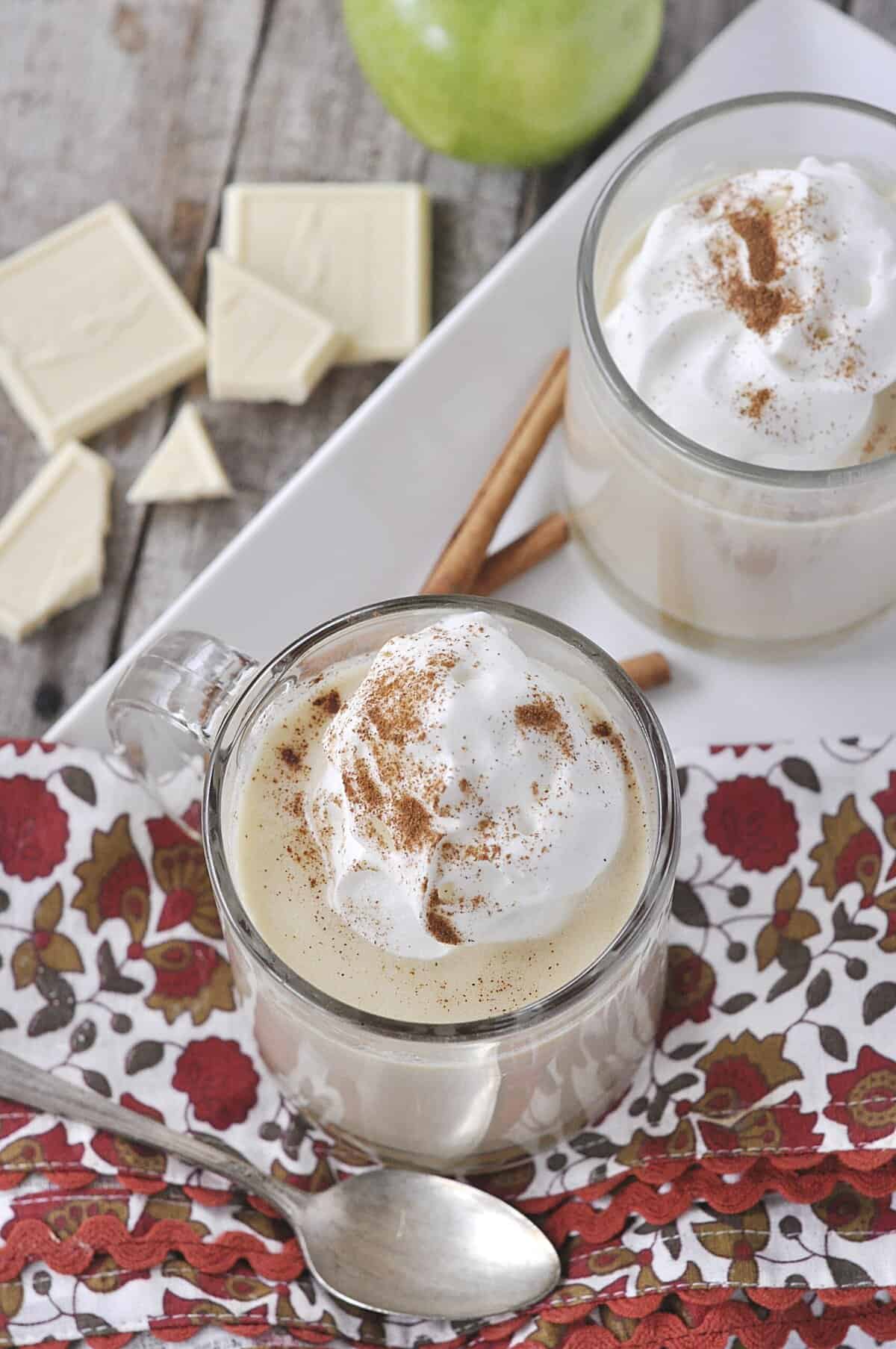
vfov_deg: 27.0
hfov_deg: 18.1
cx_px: 448
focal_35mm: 75
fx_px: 2807
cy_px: 674
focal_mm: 50
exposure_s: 1/500
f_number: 5
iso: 1000
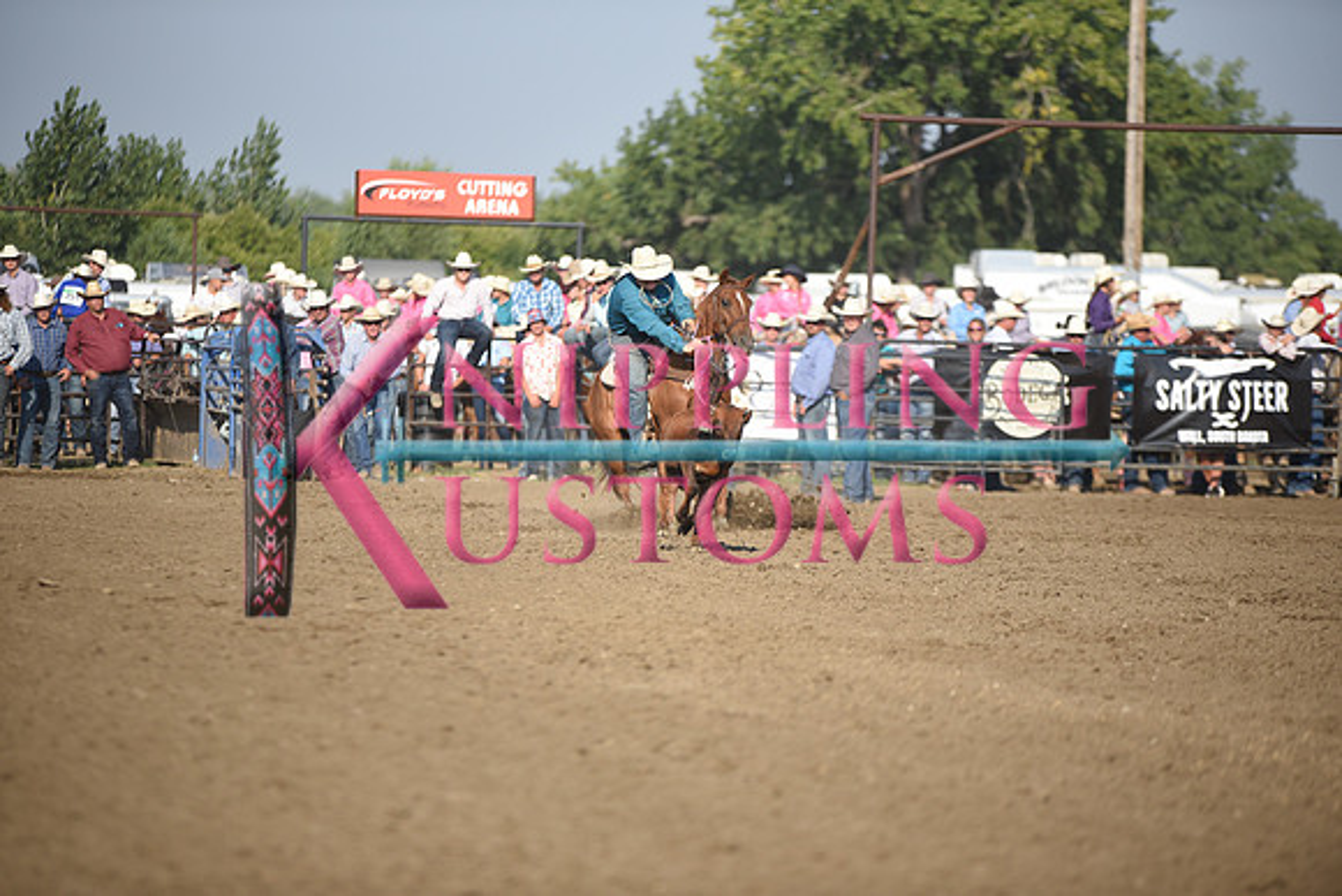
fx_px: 6898
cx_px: 671
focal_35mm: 185
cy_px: 448
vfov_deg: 7.4
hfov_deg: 11.1
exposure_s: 1/3200
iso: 320
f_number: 2.8
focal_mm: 185
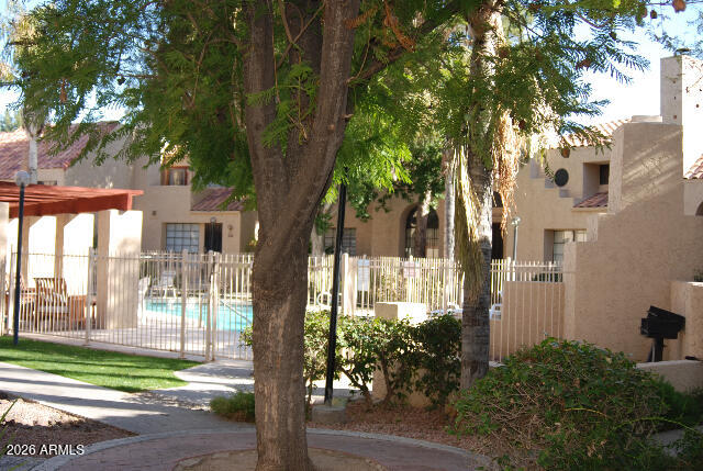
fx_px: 821
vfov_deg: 32.0
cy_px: 236
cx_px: 352
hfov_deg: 46.3
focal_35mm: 42
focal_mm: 28
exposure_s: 1/160
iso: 100
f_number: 3.3
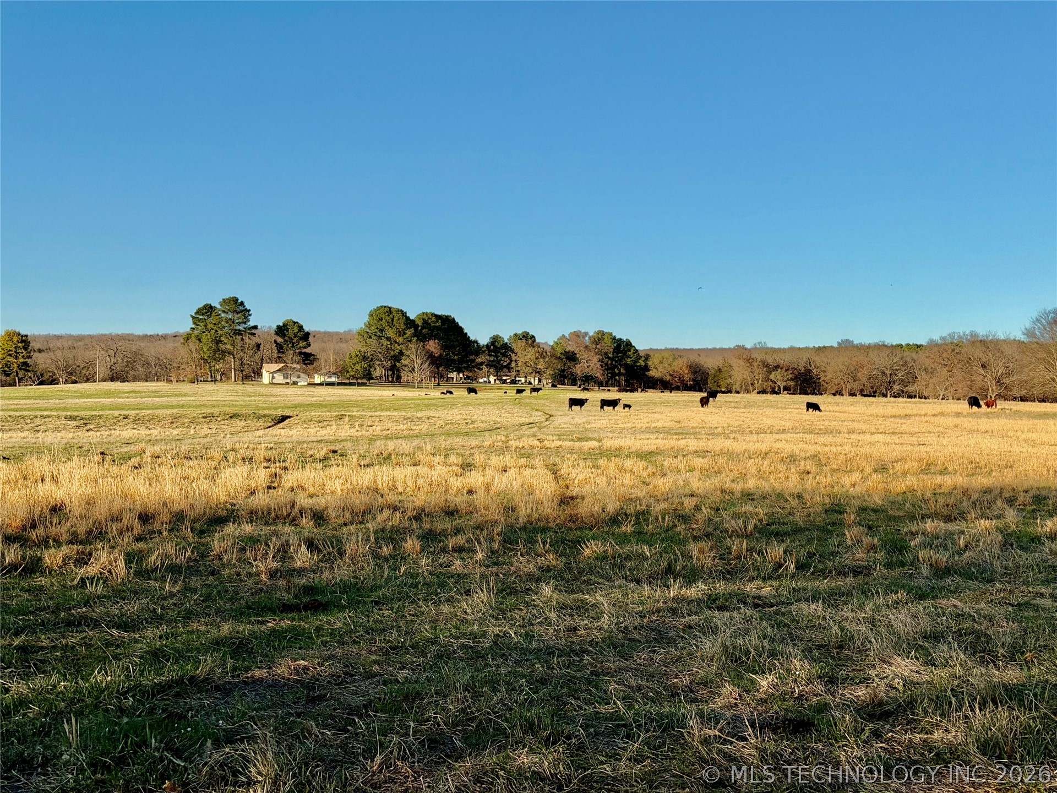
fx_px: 1466
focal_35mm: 48
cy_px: 396
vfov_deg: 30.3
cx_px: 528
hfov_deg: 39.7
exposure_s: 1/3891
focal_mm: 6.76
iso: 64
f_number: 1.78
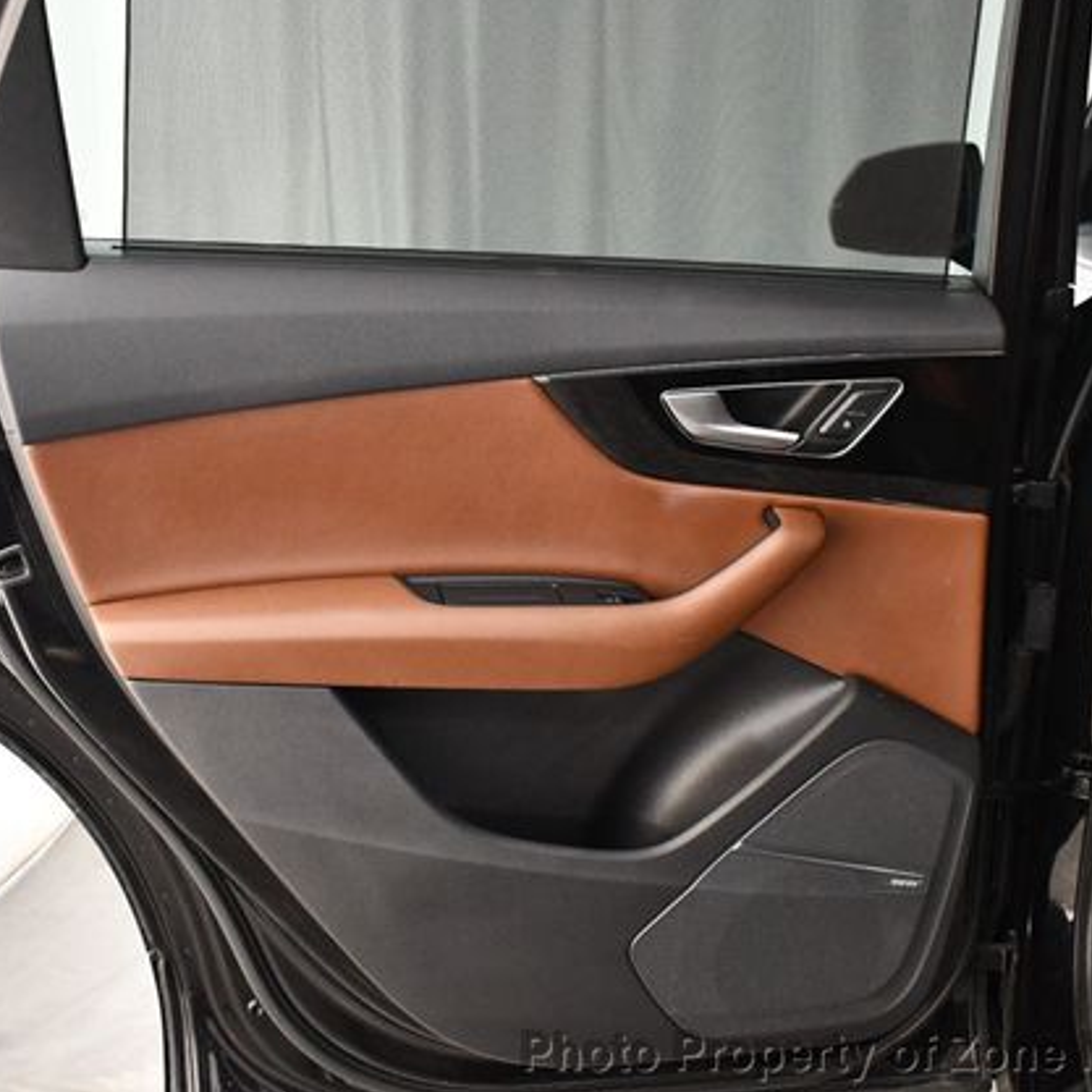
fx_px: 1677
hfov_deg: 36.0
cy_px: 542
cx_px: 490
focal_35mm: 47
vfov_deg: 36.1
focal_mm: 18
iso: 2800
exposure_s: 1/125
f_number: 3.5
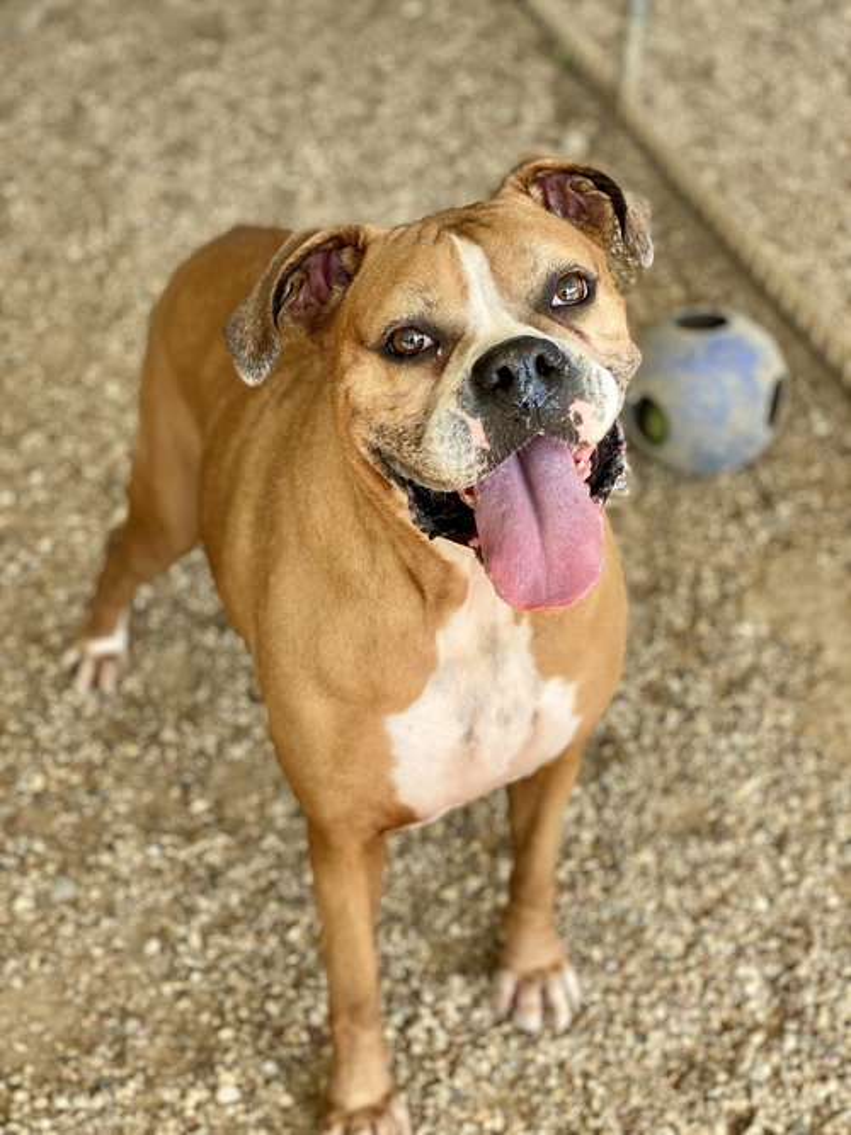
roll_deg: -2.0
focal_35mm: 52
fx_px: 1705
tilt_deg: -34.6
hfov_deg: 28.0
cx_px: 426
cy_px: 568
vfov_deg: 36.8
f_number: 2
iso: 32
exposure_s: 1/122
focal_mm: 6
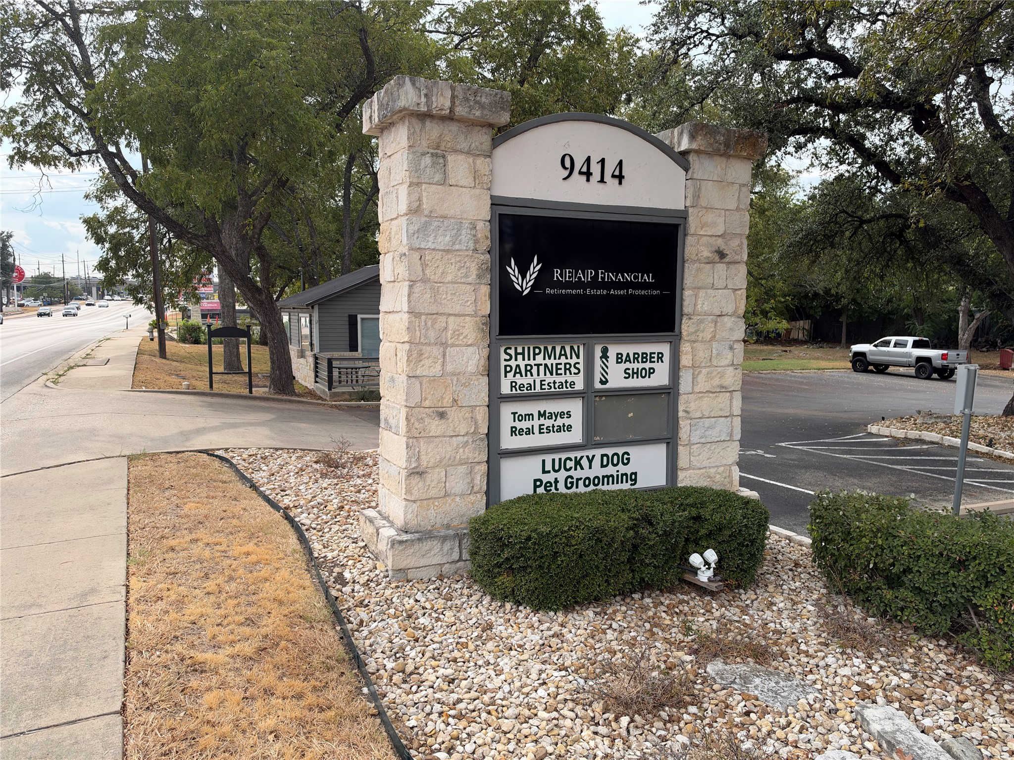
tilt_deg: -5.4
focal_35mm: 24
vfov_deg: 56.8
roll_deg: -0.5
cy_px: 380
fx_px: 703
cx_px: 507
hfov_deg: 71.6
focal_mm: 6.93
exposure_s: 1/1456
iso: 64
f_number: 1.8
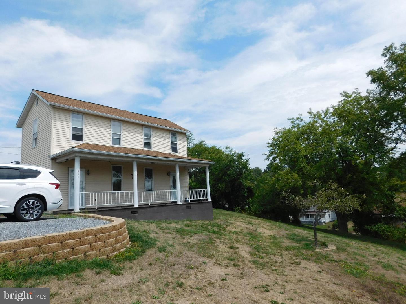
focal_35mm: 23
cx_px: 203
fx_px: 270
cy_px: 152
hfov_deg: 73.9
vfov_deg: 58.9
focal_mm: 4
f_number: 6
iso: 125
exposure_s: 1/500
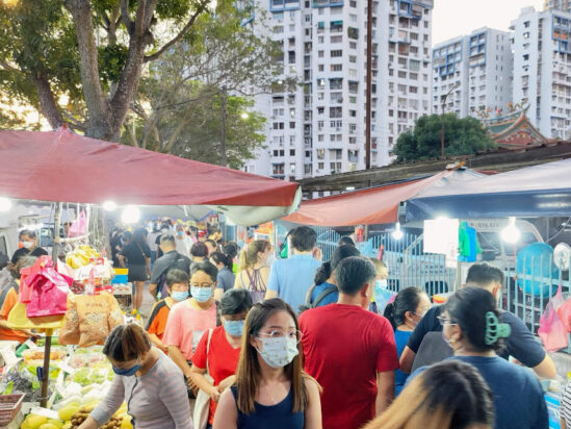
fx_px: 808
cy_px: 219
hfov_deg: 38.8
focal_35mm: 49
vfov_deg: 29.7
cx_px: 325
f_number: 1.8
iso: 708
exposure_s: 1/55.6
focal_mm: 6.06
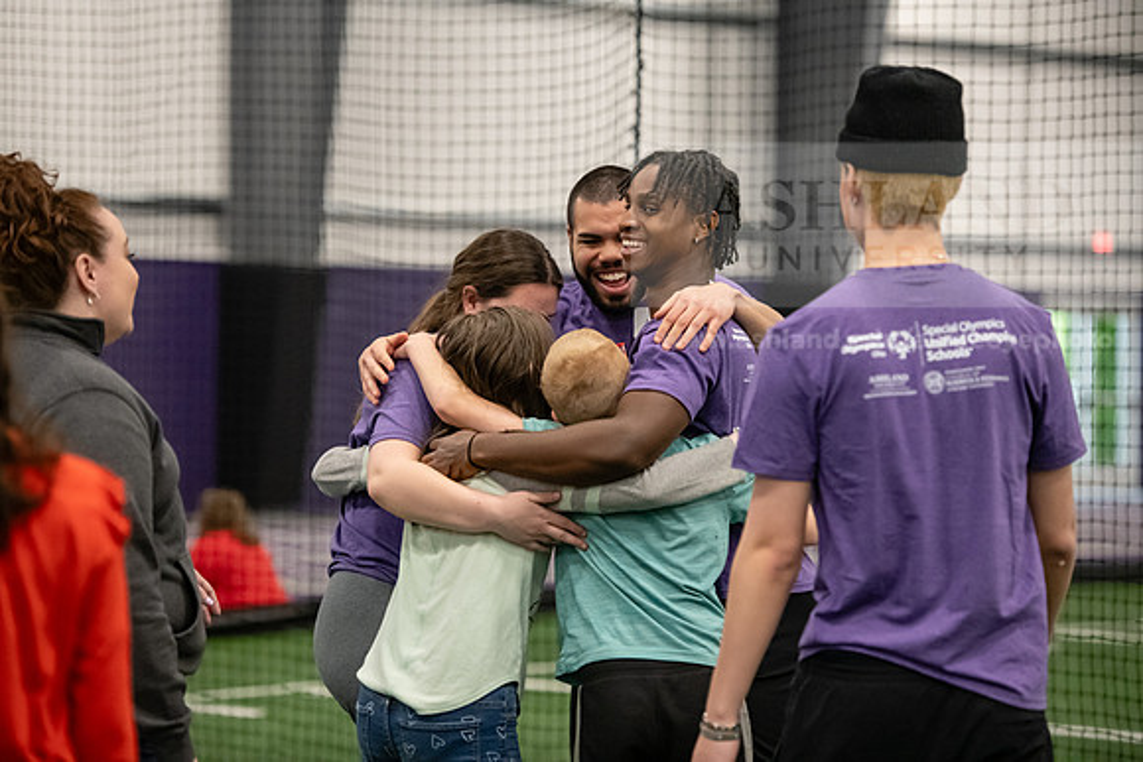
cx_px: 572
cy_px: 381
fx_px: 3969
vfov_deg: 11.0
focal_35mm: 125
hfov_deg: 16.4
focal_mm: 125
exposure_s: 1/320
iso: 4000
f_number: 3.2
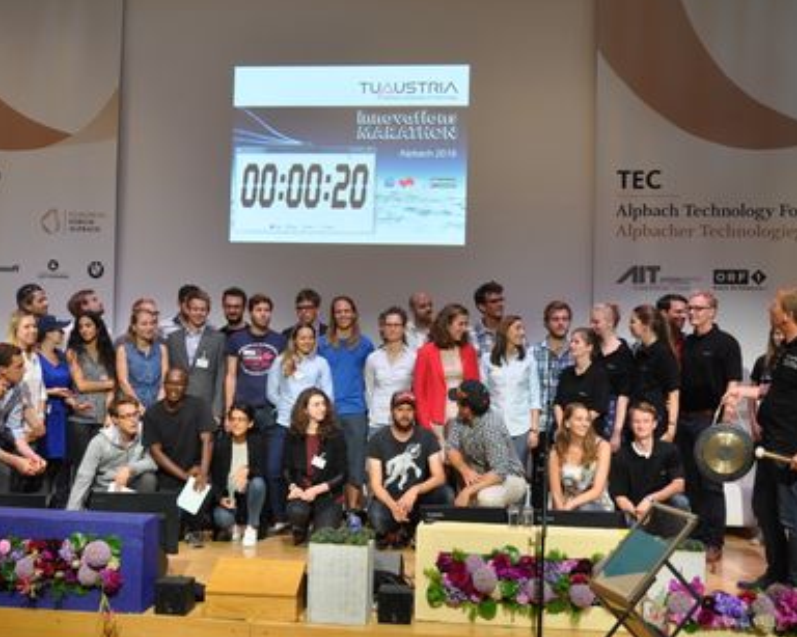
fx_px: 1061
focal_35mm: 45
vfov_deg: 33.4
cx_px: 378
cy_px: 330
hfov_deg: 41.2
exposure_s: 1/40
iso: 400
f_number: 3.8
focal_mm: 24
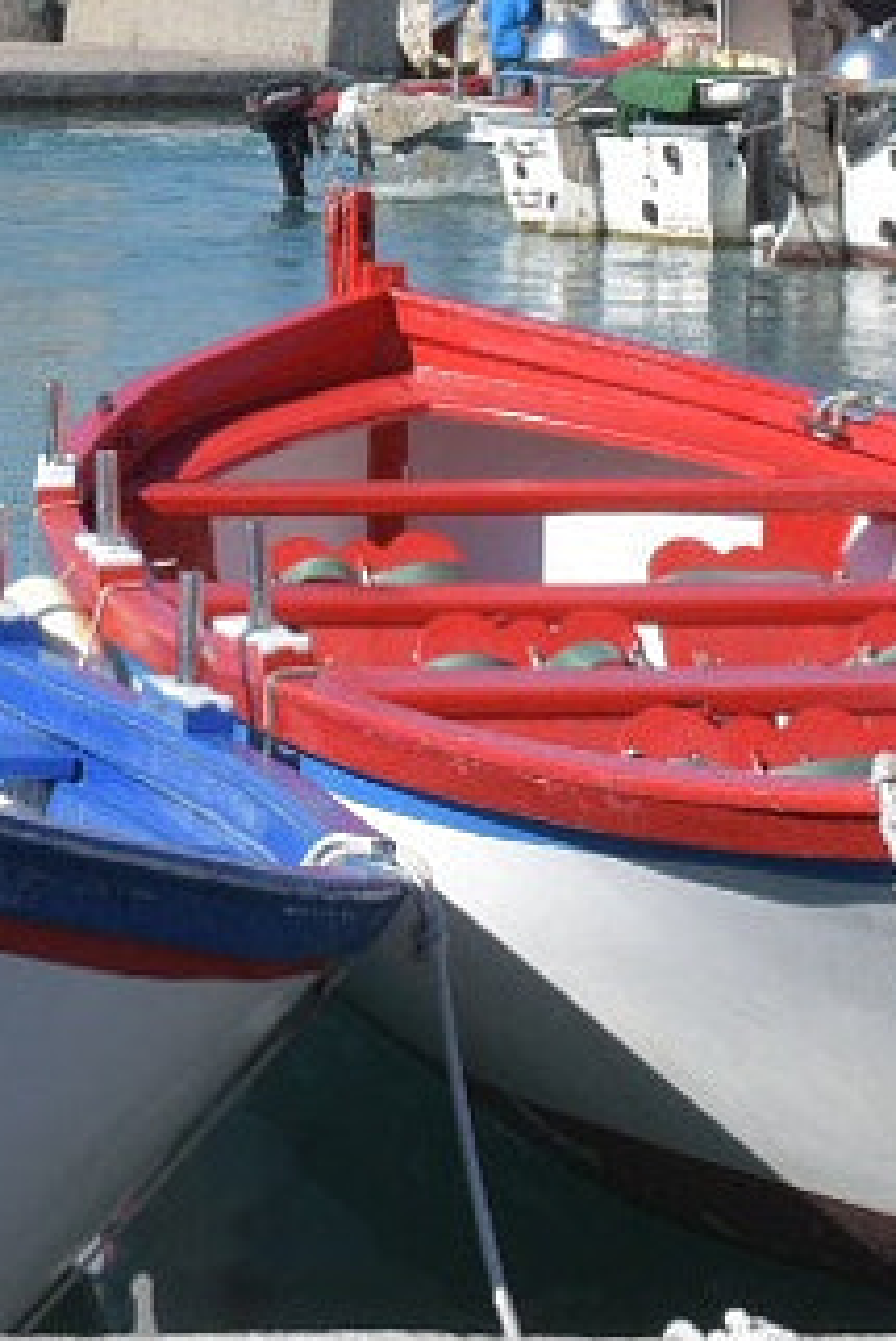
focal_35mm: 164
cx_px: -317
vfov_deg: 12.2
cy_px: -310
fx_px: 6116
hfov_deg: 8.3
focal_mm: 22
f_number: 16
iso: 100
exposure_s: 1/100
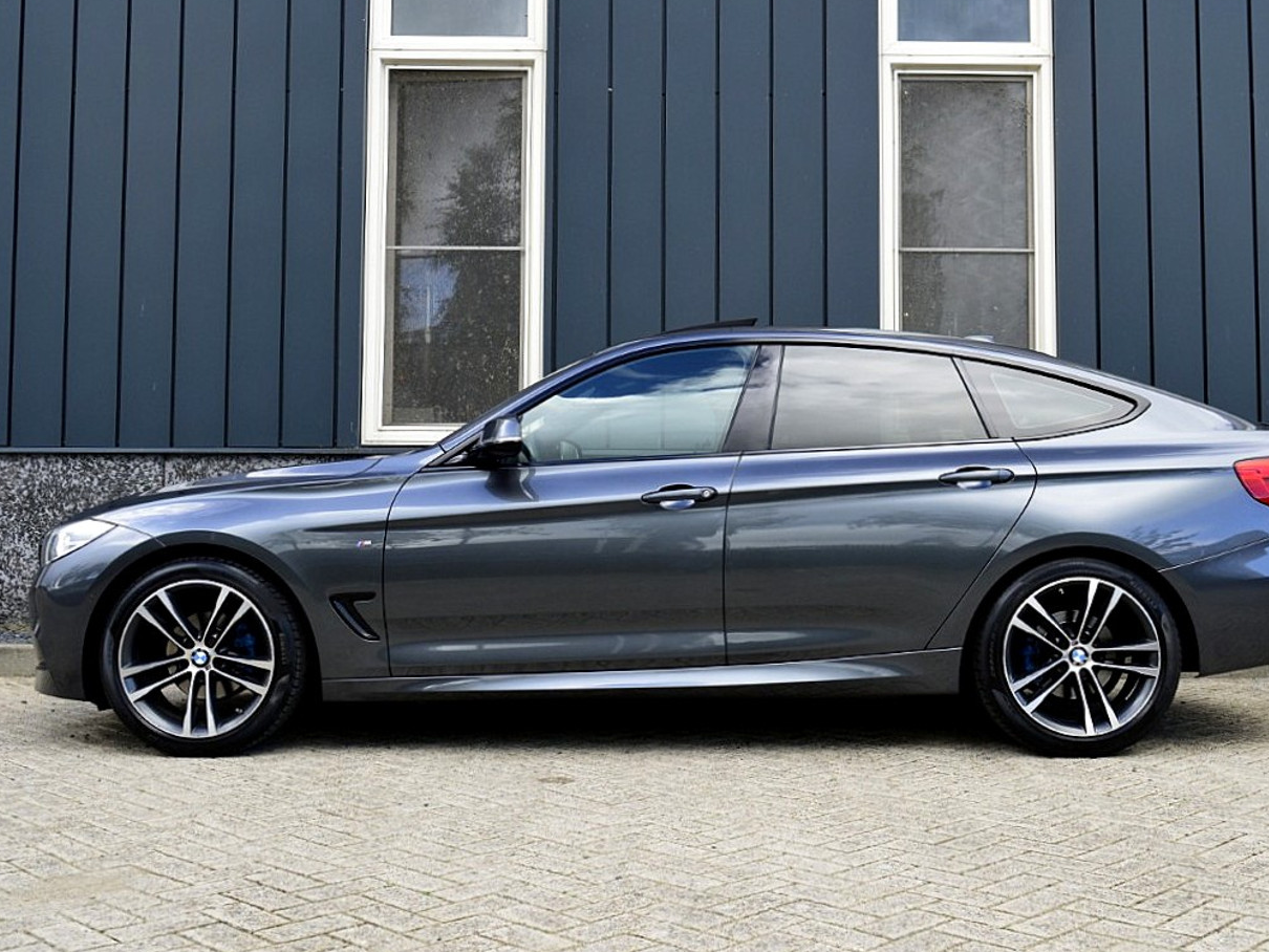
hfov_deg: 46.8
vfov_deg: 36.0
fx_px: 1467
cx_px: 671
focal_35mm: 40
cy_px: 472
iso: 400
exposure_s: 1/125
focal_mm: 24
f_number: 9
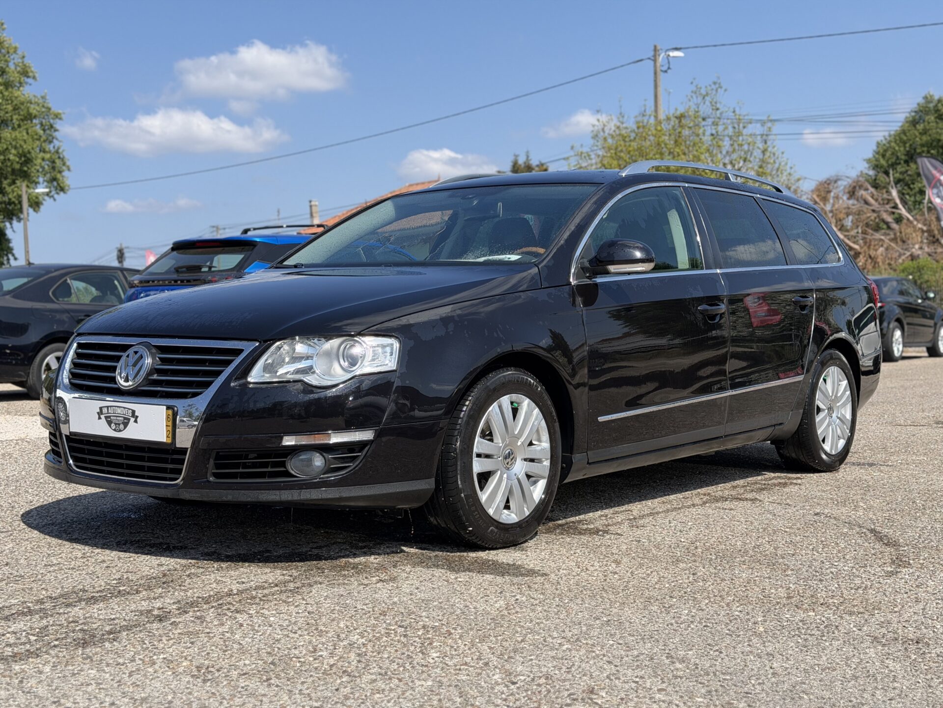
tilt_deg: +0.0
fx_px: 1308
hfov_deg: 39.7
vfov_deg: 30.3
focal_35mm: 48
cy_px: 354
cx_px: 472
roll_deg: +3.5
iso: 100
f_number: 1.78
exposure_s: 1/2577
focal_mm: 6.76
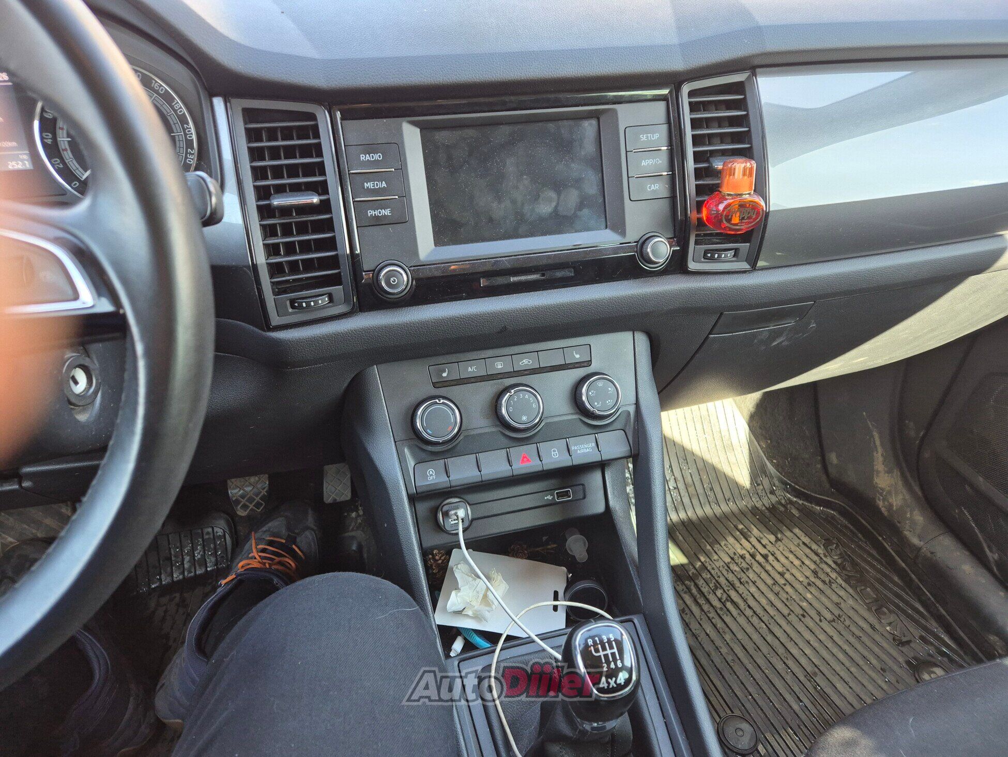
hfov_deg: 73.9
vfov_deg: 58.9
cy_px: 378
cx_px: 504
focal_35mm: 23
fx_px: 670
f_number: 1.8
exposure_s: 1/180
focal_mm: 5.4
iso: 200
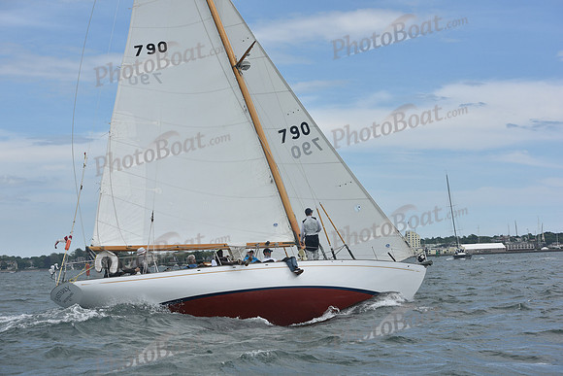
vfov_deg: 19.5
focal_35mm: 70
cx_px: 282
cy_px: 188
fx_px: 1095
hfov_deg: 28.8
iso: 250
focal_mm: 70
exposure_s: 1/1000
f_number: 8
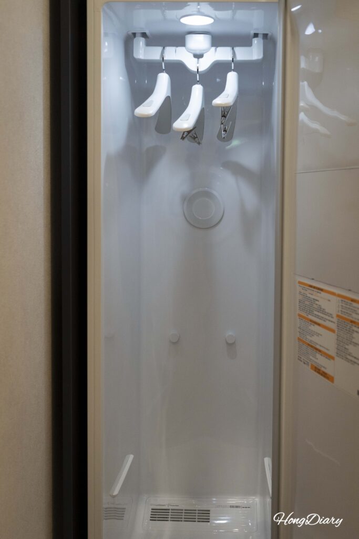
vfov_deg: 48.5
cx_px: 180
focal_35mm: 40
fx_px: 598
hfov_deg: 33.4
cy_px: 270
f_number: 5
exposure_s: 1/160
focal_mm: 40
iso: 3200
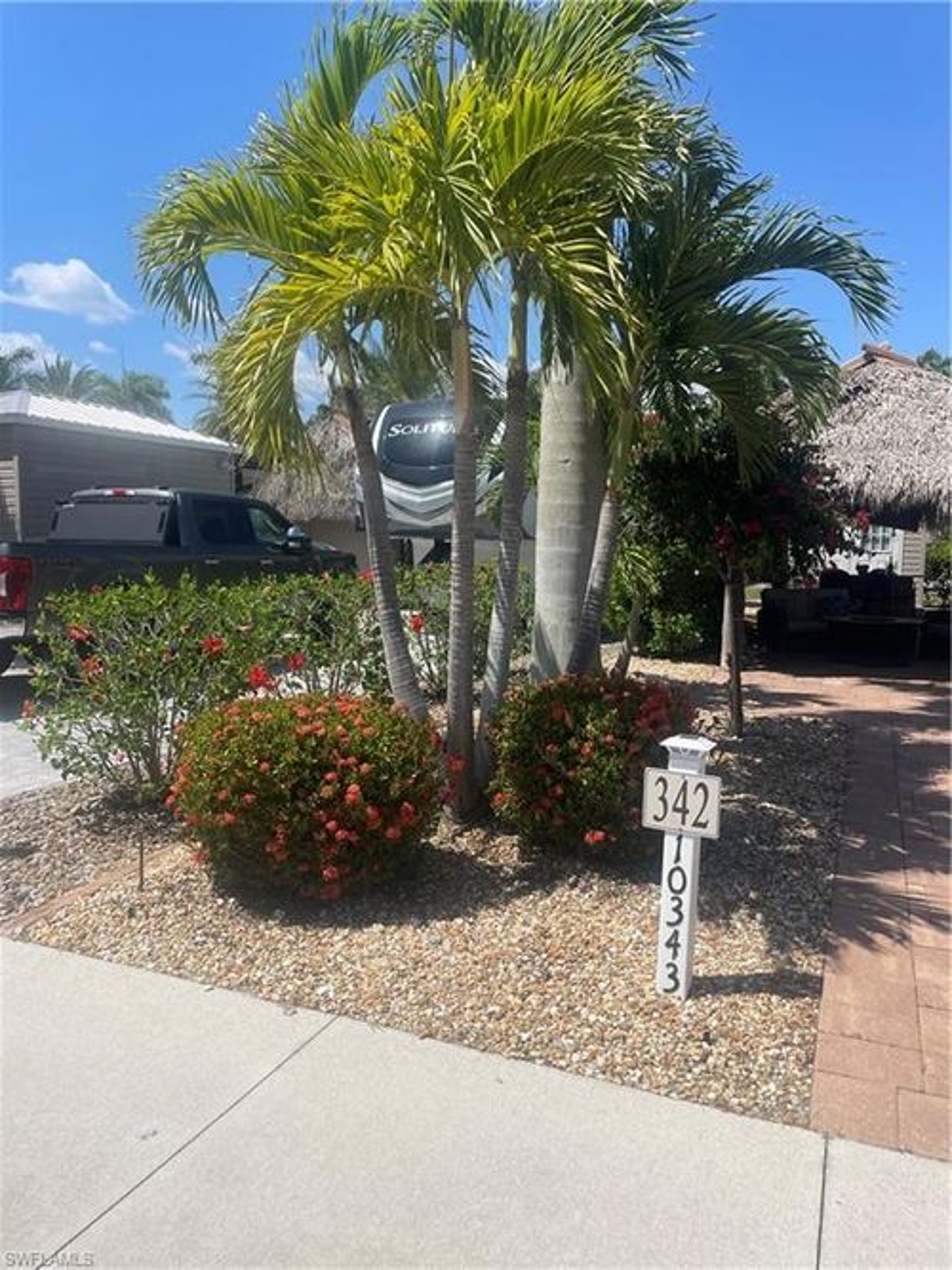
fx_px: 954
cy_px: 635
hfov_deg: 53.0
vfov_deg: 67.3
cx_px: 476
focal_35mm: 26
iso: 32
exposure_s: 1/4292
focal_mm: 4.2
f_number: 1.6
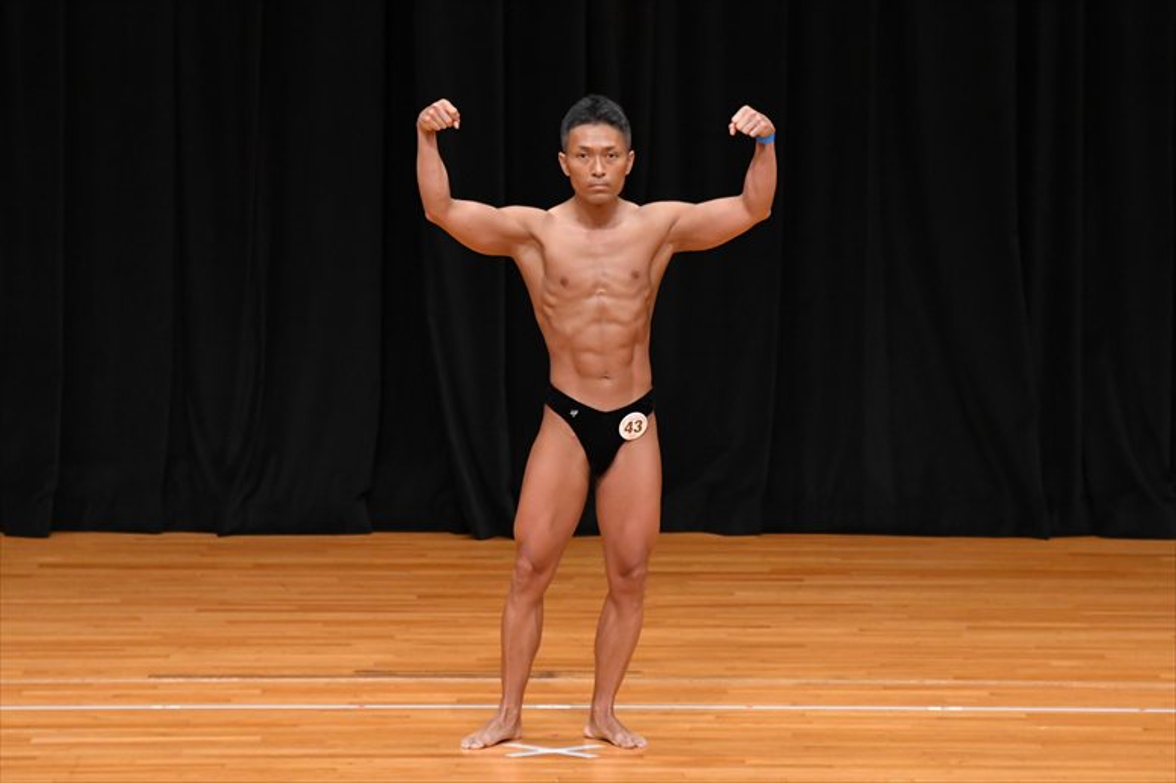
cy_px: 392
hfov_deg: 7.2
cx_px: 588
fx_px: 9306
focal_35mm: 285
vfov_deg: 4.8
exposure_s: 1/400
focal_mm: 190
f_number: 5.6
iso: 3200
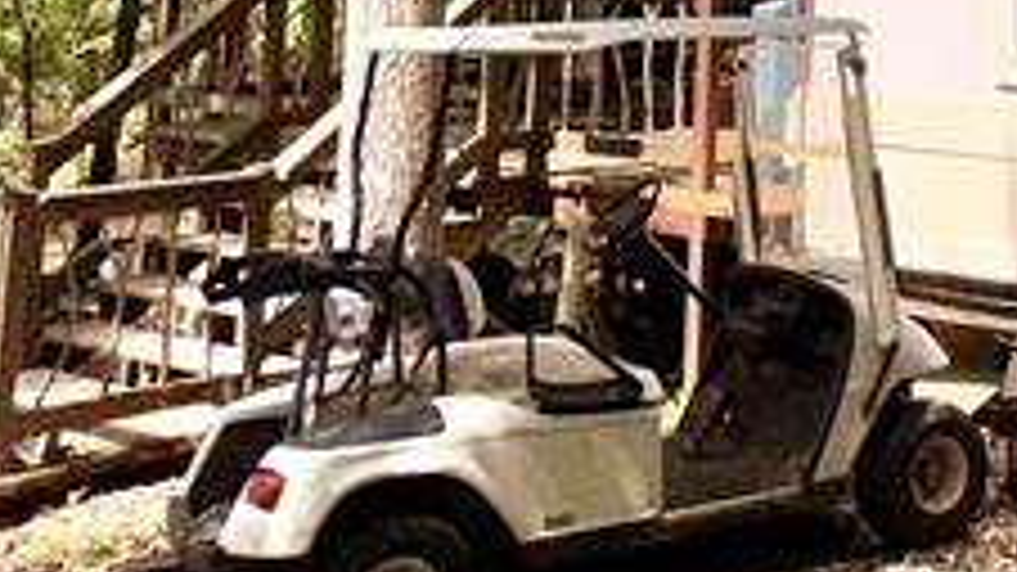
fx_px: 1860
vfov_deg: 15.7
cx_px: 1102
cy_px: -351
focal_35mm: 69
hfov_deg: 28.0
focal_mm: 2.22
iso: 16
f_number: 2.2
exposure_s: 1/1613
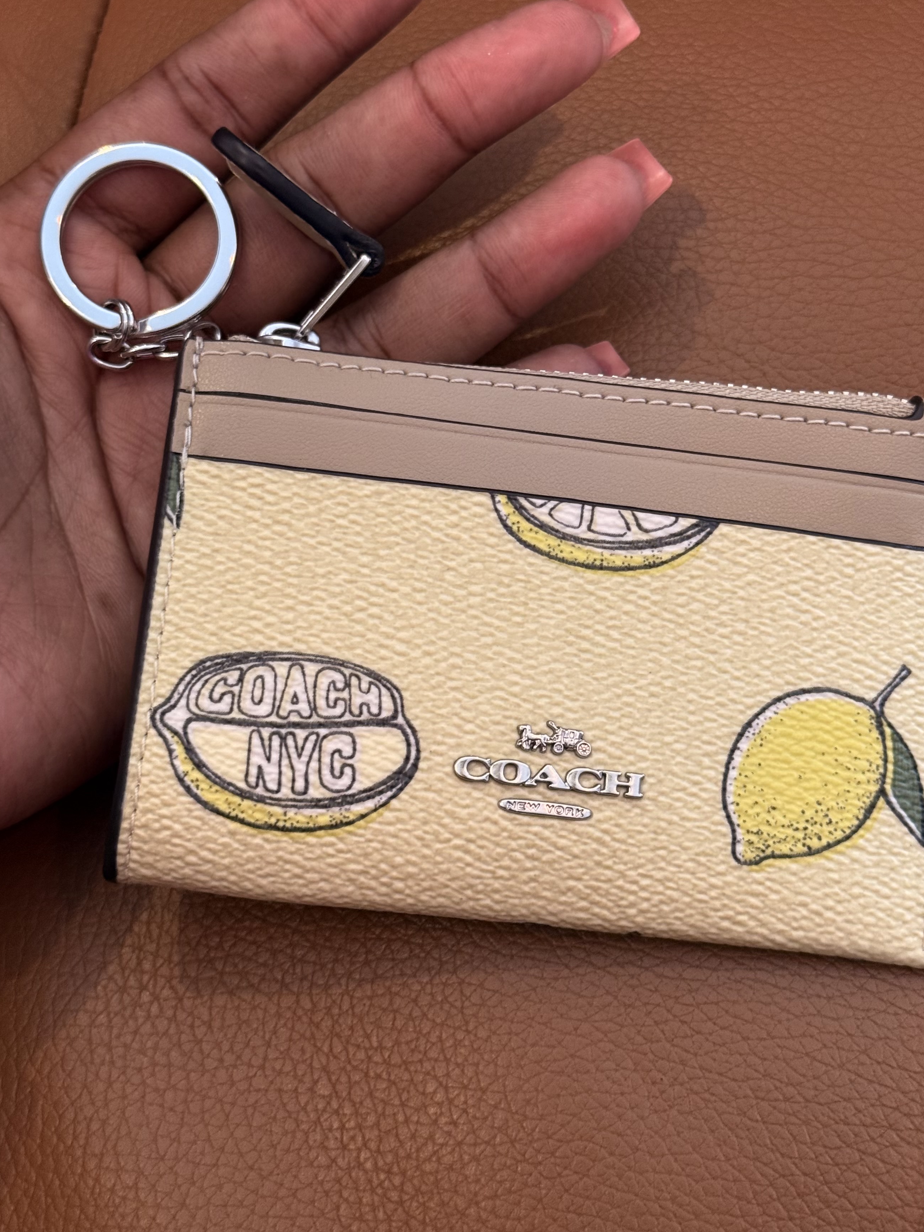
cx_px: 498
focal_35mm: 56
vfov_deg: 34.3
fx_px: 1993
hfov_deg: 26.1
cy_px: 523
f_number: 1.78
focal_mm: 6.76
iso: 160
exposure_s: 1/60
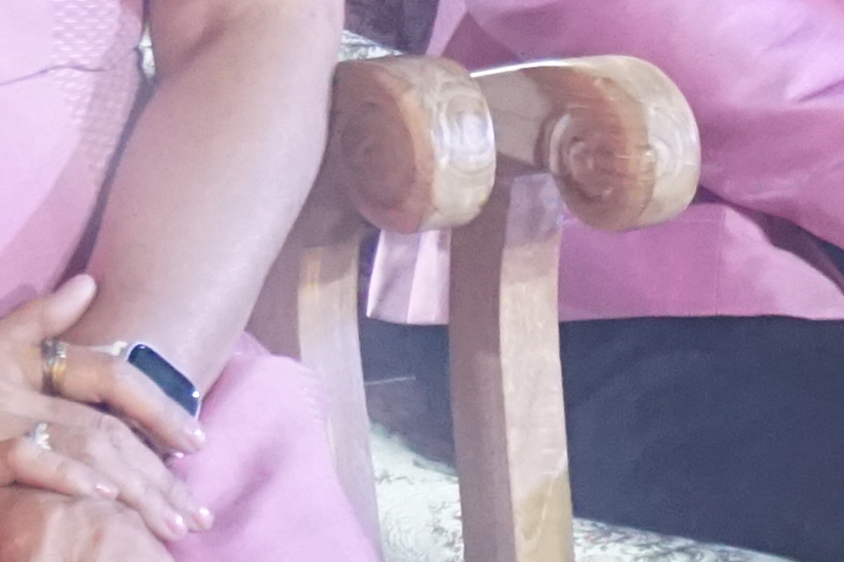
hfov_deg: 8.0
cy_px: 150
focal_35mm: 252
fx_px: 5897
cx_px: 1284
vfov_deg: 5.5
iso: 2500
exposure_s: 1/60
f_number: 4.5
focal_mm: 23
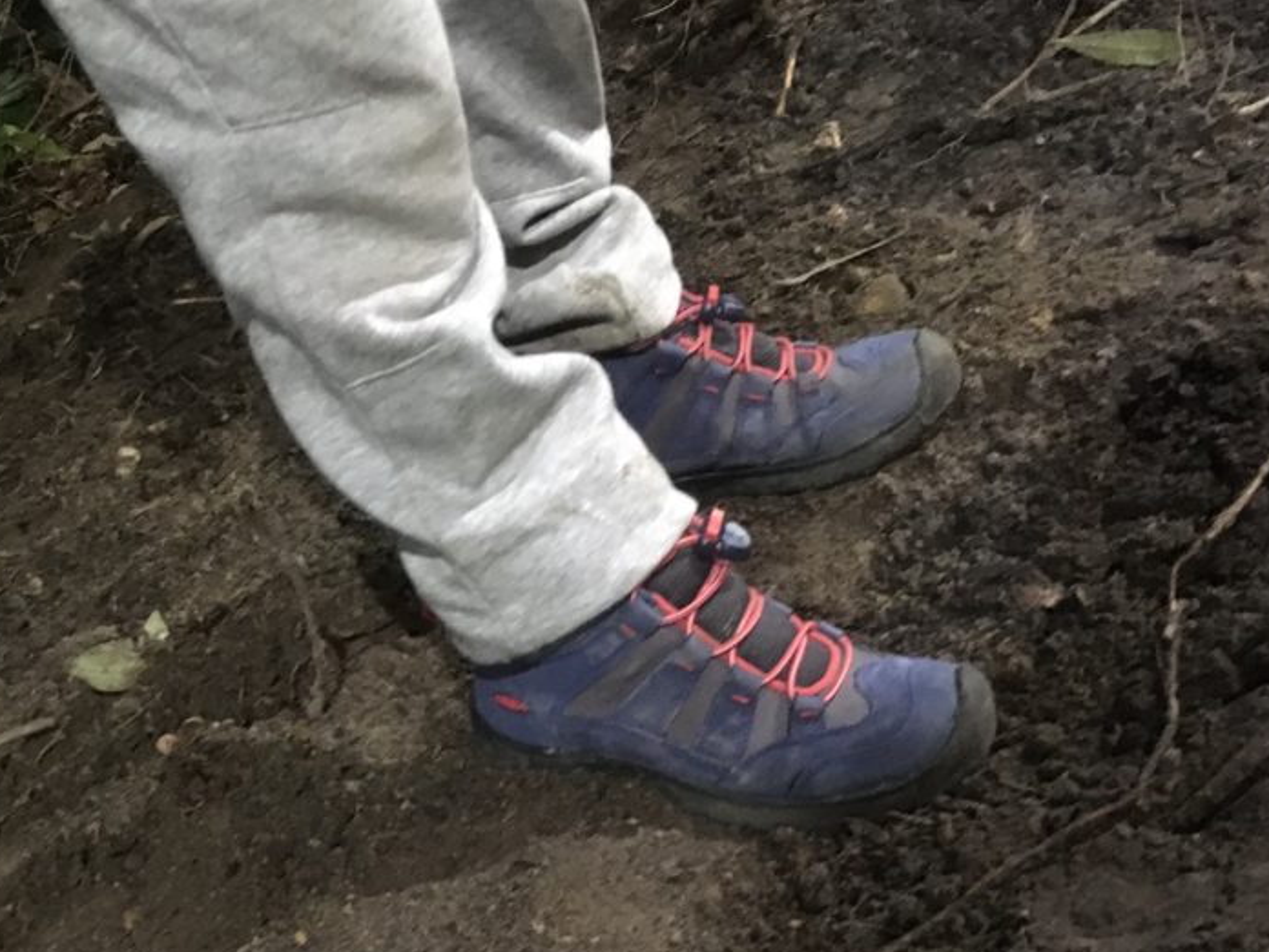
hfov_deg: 56.8
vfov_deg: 44.2
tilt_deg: -24.9
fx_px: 1173
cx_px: 675
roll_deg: +32.0
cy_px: 467
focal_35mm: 32
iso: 640
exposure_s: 1/17
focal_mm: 4.15
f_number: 2.2
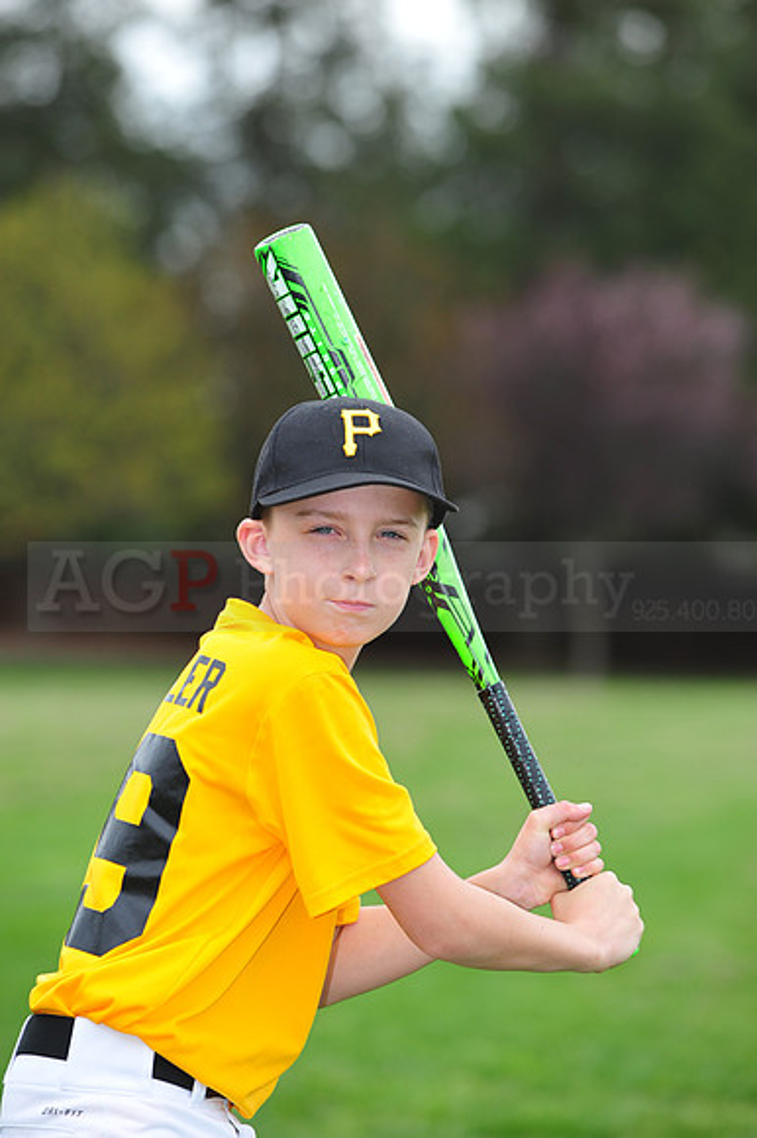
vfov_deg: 10.3
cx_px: 378
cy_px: 569
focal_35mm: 200
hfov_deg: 6.9
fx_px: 6315
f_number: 5.6
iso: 400
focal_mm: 200
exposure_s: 1/320
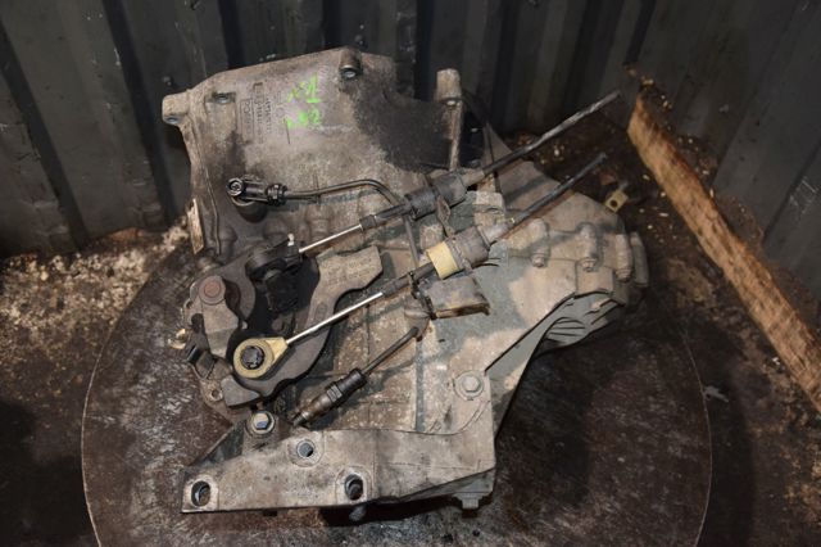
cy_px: 274
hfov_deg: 43.6
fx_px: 1026
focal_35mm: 45
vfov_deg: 29.8
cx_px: 410
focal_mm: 30
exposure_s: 1/60
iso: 800
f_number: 5
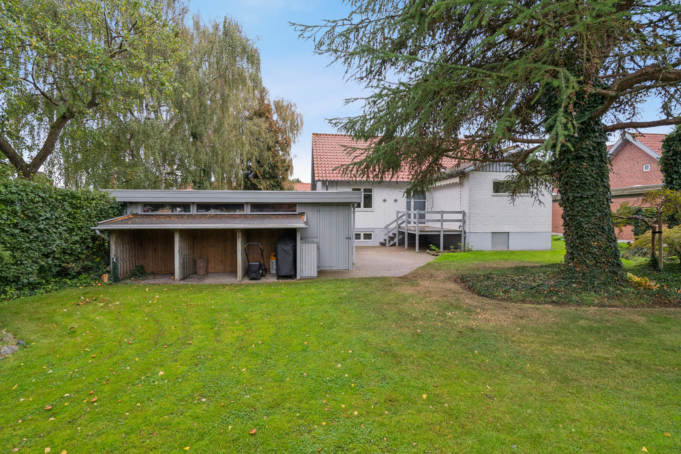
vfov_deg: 70.4
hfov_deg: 93.3
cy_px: 227
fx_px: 322
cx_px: 340
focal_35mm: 17
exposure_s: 1/100
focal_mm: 17
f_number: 6.3
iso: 1000
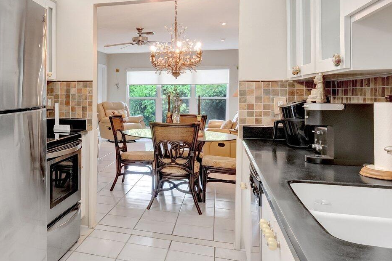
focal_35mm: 33
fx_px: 359
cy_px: 95
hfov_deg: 52.4
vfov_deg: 39.6
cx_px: 63
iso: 1100
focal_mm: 10
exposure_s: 1/30
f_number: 8
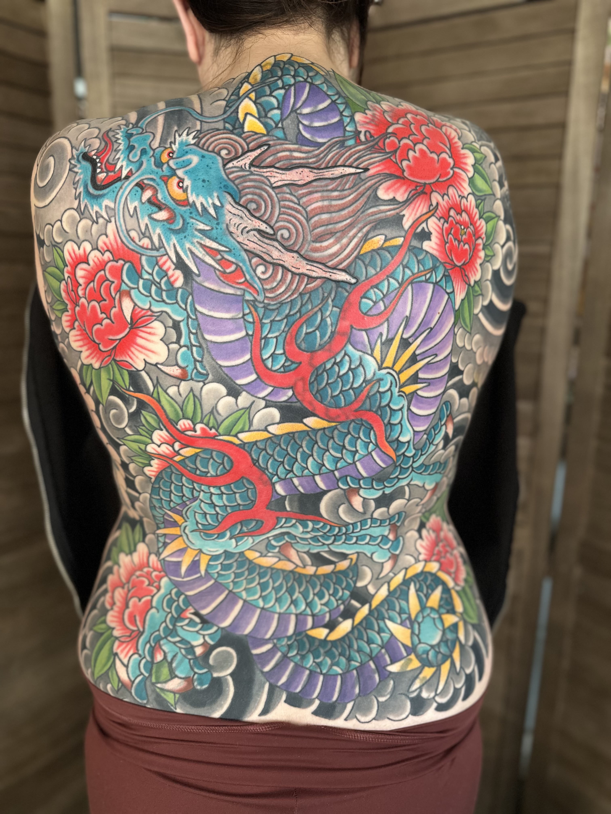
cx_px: 306
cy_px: 407
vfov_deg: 71.6
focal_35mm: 24
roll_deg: -0.8
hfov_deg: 56.8
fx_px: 565
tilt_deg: -13.1
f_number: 1.78
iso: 400
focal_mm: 6.86
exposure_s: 1/60
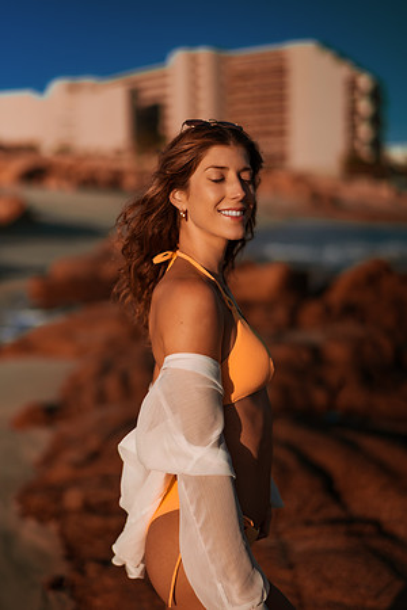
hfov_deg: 23.4
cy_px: 305
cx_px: 204
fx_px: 984
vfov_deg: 34.5
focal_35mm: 58
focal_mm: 58
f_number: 1.8
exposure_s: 1/8000
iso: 50
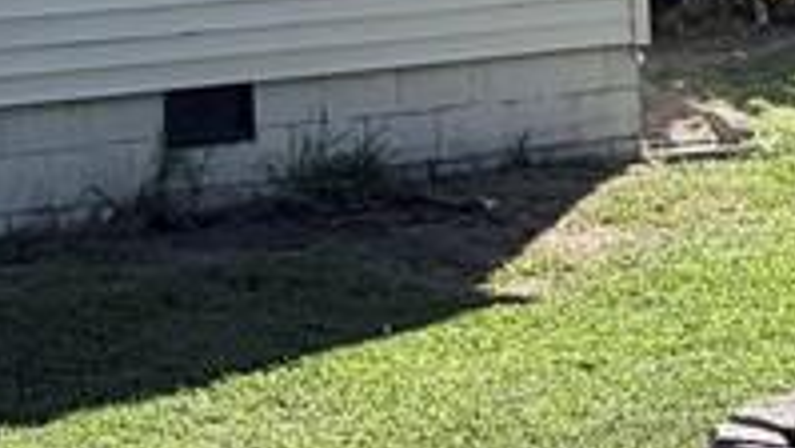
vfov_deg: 8.0
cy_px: -380
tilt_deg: +5.1
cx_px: -403
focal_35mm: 146
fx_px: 3078
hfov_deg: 13.8
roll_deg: +2.1
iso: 50
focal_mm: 5.96
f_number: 1.6
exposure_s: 1/3279
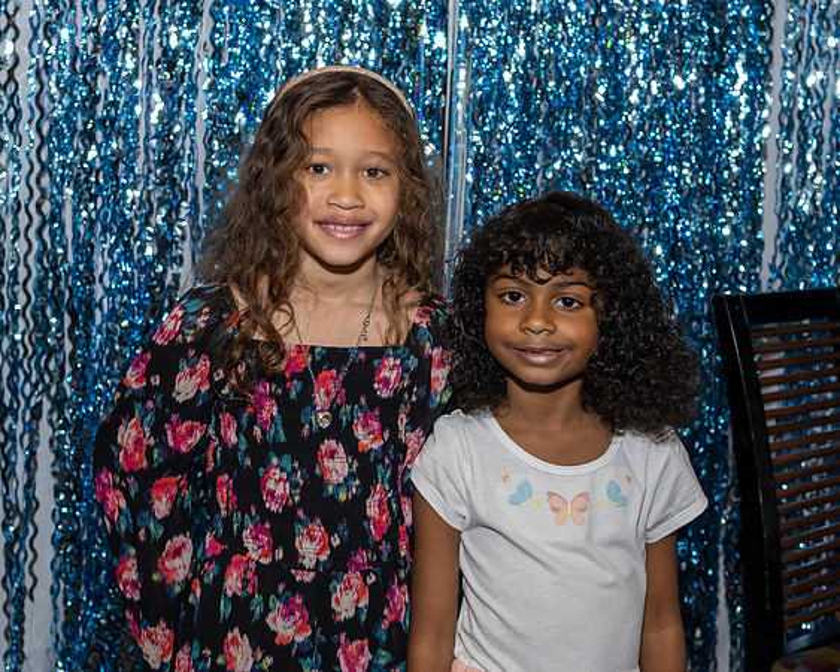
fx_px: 1698
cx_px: 441
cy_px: 290
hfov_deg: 27.8
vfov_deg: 22.4
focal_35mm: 68
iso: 800
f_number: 4.5
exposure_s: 1/250
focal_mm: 34
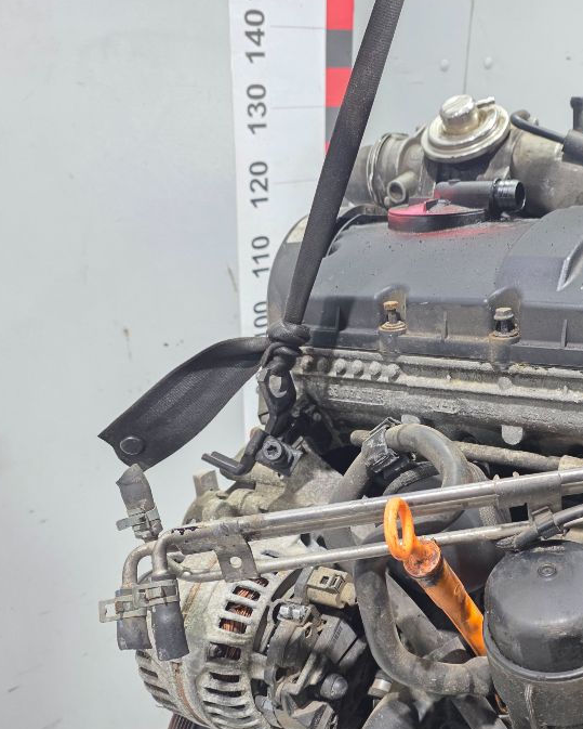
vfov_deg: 45.5
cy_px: 443
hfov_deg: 36.1
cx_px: 469
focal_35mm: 40
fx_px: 862
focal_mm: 6.3
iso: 320
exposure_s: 1/100
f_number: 1.7
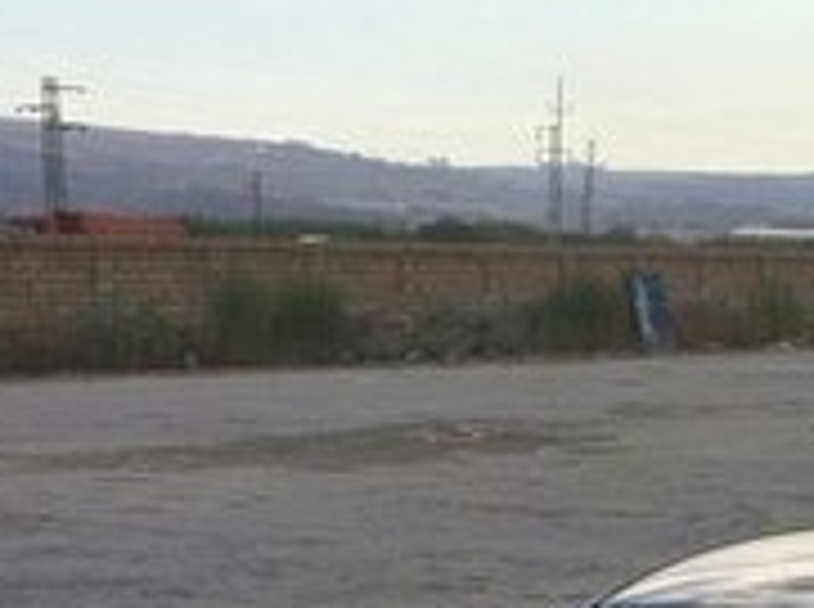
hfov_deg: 18.0
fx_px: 2488
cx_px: 877
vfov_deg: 13.3
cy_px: 844
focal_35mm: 106
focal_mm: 4.15
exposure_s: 1/2283
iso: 32
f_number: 2.2
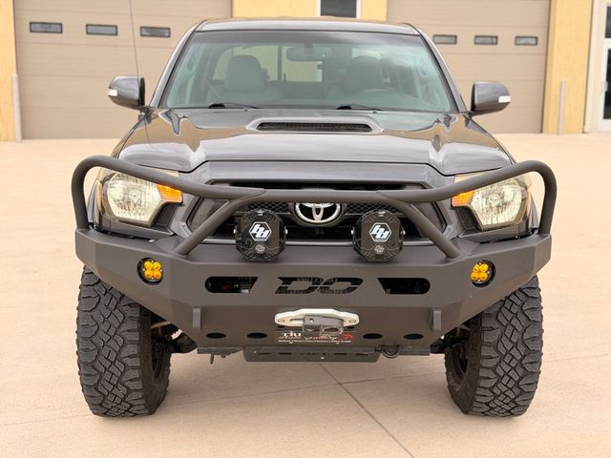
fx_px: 847
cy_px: 229
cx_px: 306
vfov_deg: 30.3
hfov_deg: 39.7
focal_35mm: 48
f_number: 1.78
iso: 80
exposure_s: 1/885
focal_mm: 6.76
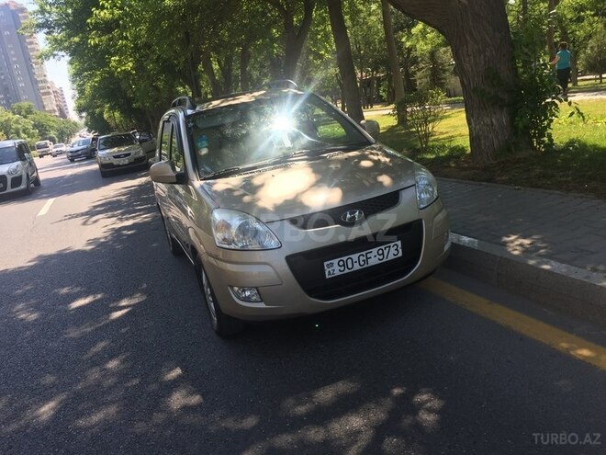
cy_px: 228
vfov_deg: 48.2
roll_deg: +8.6
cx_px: 303
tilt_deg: -14.4
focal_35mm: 29
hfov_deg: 61.7
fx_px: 508
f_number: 2.2
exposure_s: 1/501
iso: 32
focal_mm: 4.15
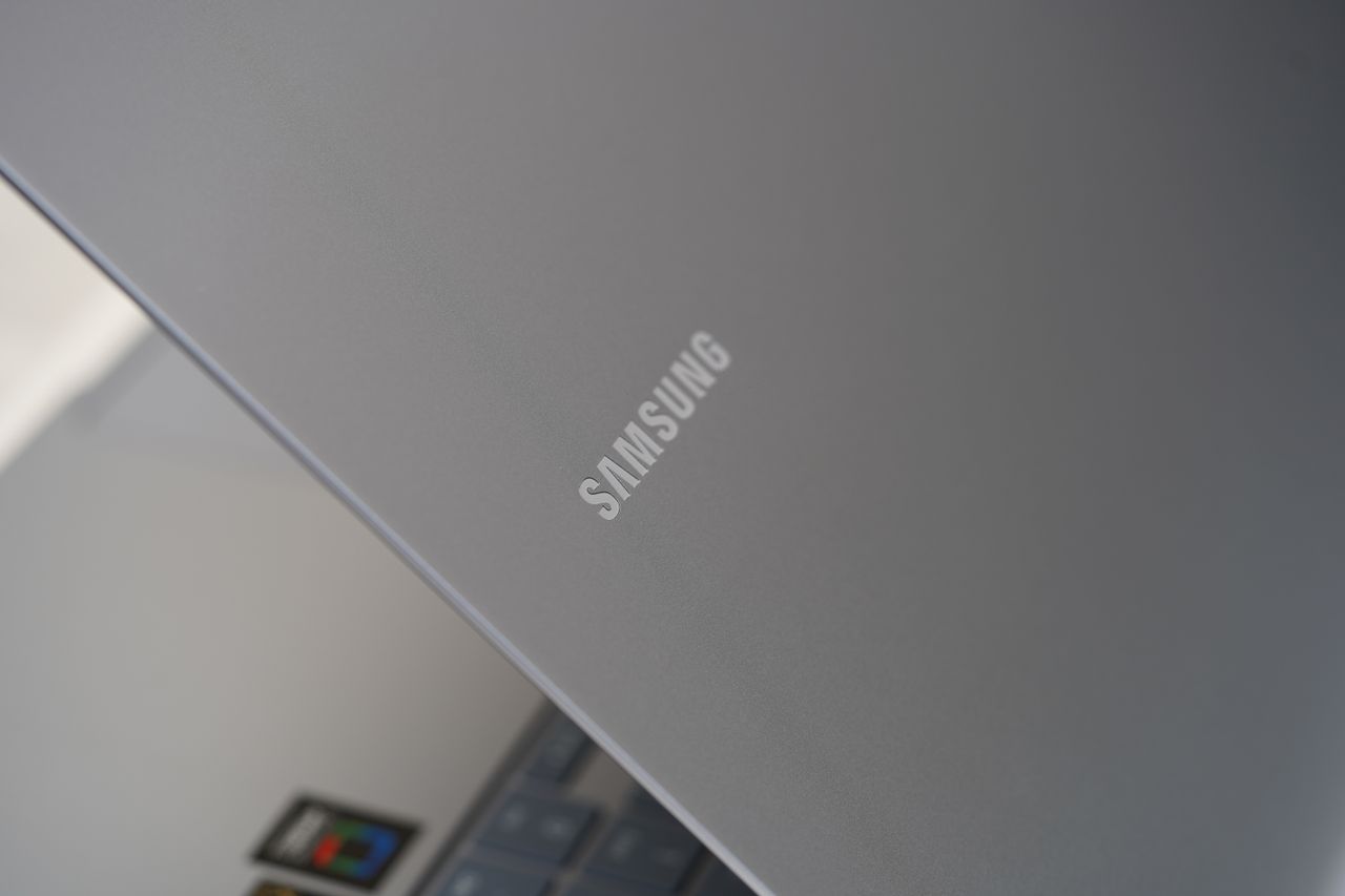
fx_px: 3362
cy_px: 448
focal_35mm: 90
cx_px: 672
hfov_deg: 22.6
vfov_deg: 15.2
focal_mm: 90
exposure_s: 1/160
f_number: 4
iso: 125
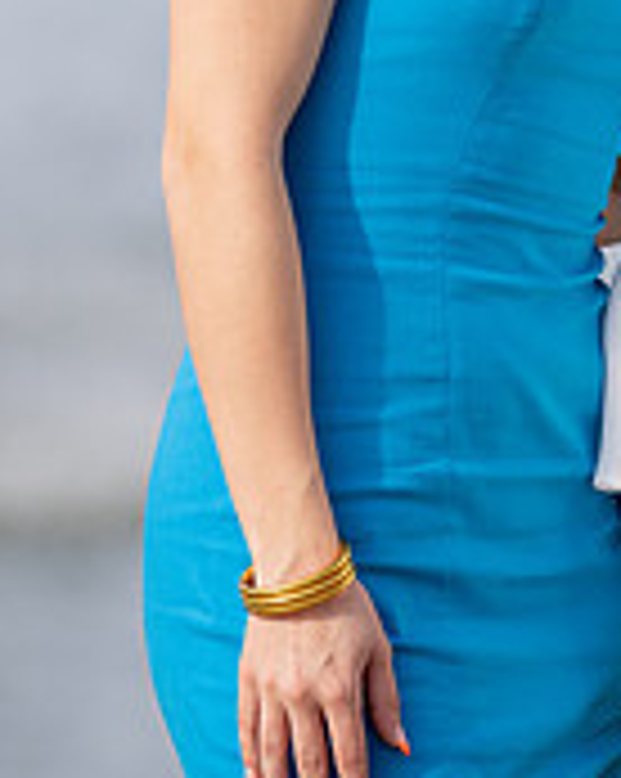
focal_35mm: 478
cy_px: -125
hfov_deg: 3.2
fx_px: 11001
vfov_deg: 4.0
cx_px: 809
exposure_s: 1/1000
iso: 100
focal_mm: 141
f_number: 2.8
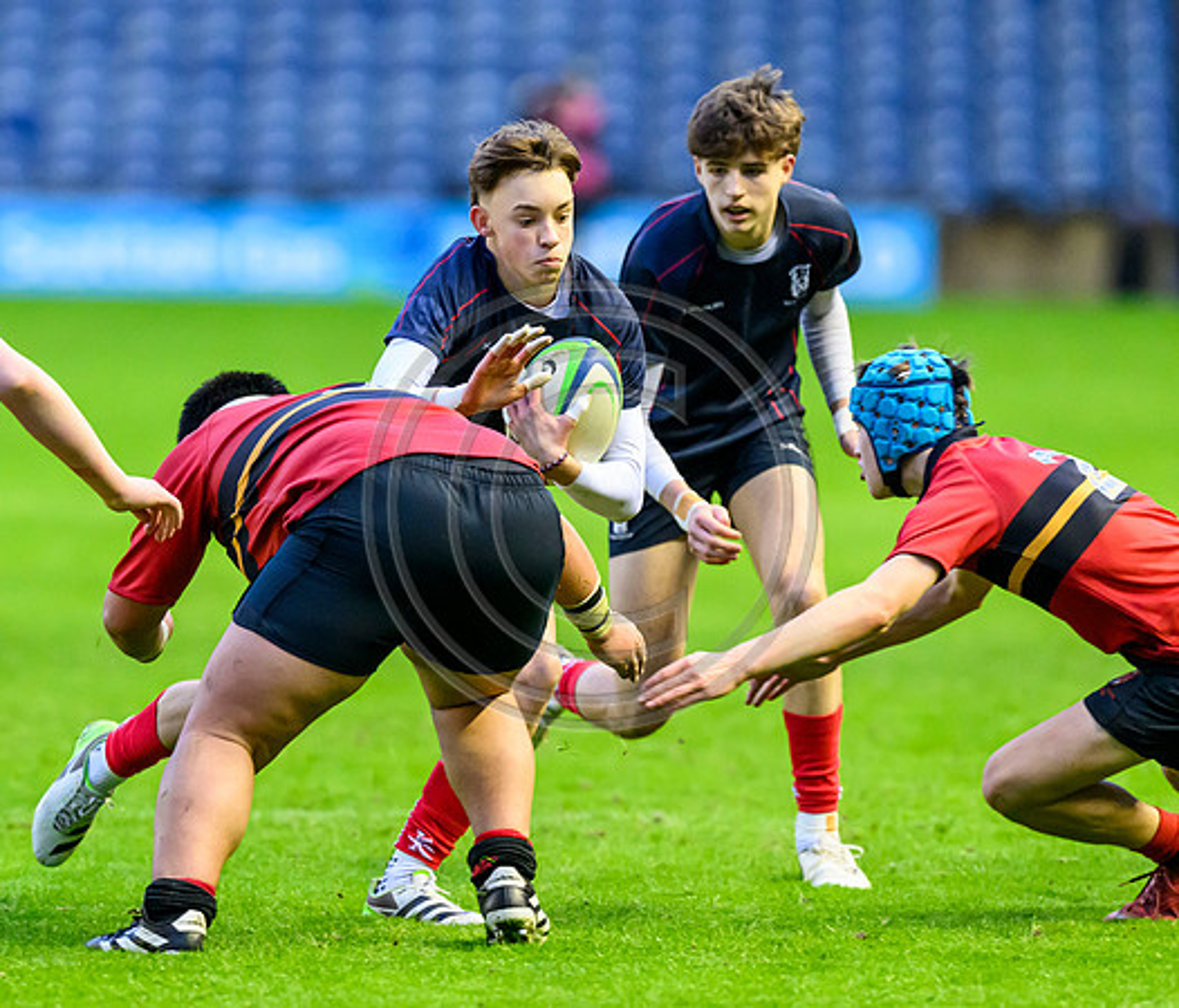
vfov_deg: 2.7
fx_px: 21567
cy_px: 499
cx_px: 243
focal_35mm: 601
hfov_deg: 3.1
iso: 8000
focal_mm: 400
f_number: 4
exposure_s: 1/1000
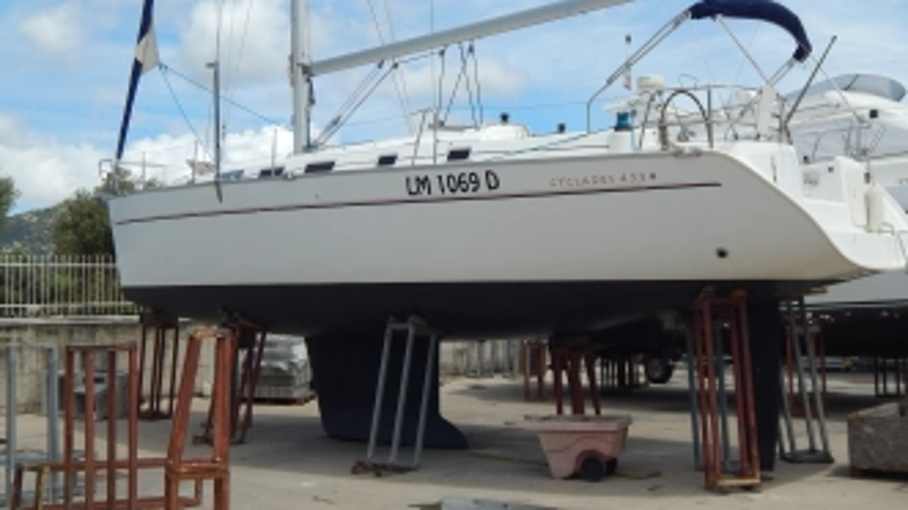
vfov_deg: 26.5
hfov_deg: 45.5
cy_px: 239
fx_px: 1083
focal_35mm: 45
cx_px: 475
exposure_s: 1/640
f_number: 6.9
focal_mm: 6.8
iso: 125
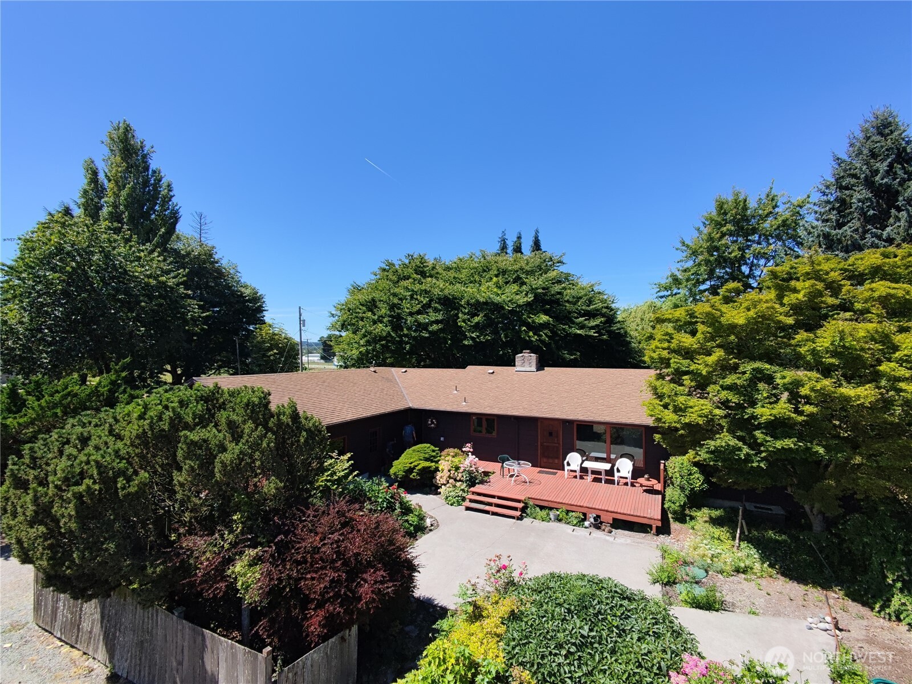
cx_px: 456
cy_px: 342
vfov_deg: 78.1
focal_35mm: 16
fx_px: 422
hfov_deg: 94.5
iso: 102
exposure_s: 1/1090
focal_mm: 16
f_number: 2.55
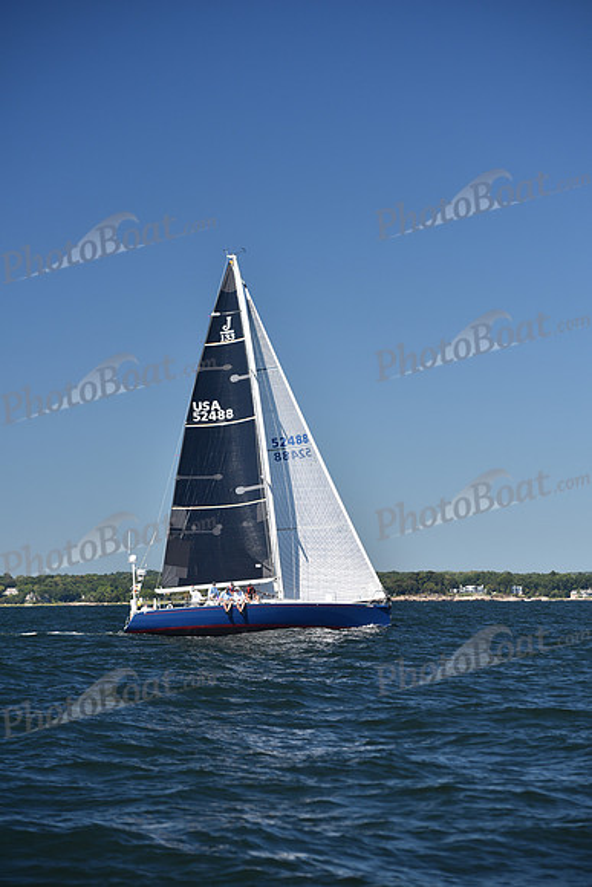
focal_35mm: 110
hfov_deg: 12.5
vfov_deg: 18.6
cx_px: 296
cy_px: 444
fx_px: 2712
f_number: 4
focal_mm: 110
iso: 200
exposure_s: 1/800
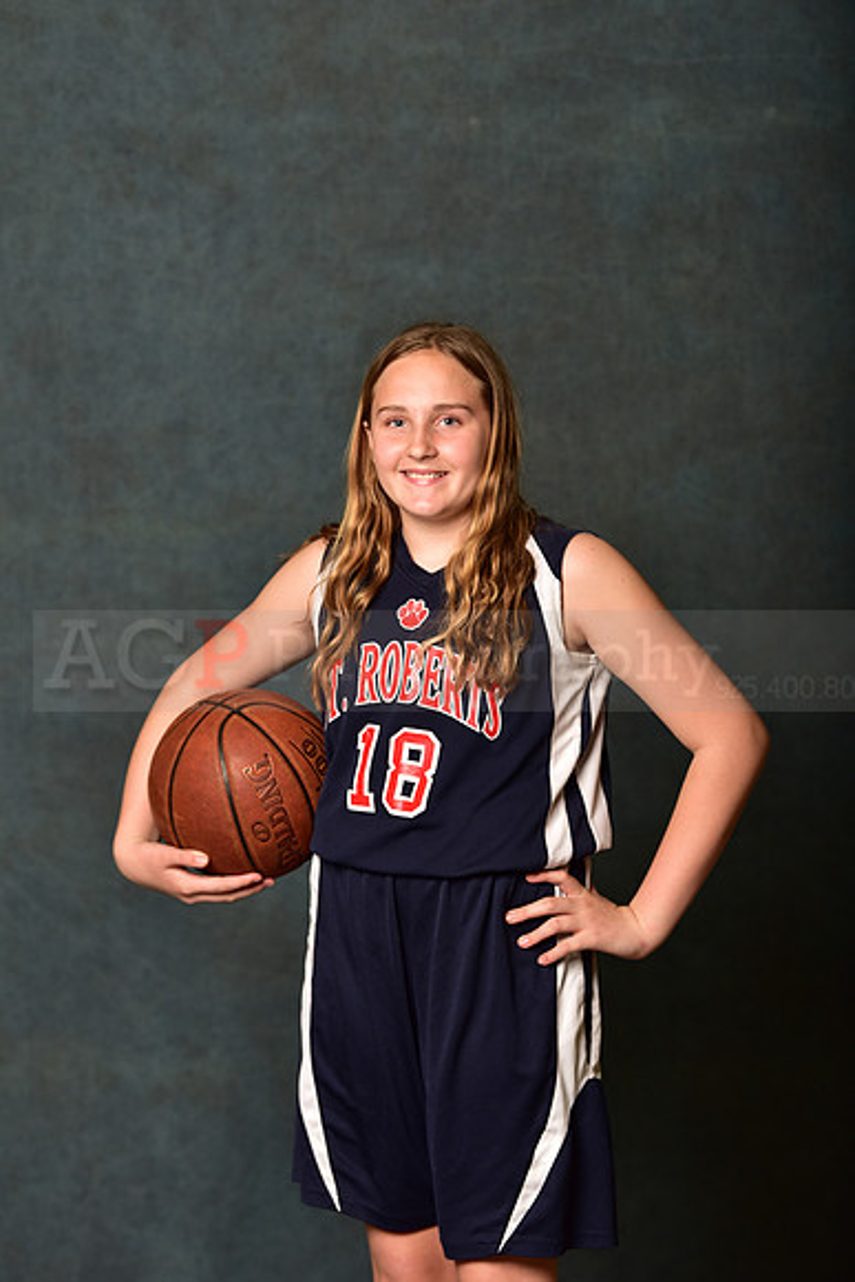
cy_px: 641
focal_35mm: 110
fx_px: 3916
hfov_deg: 12.5
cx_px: 428
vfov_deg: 18.6
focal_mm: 110
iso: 200
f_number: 4.5
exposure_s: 1/250
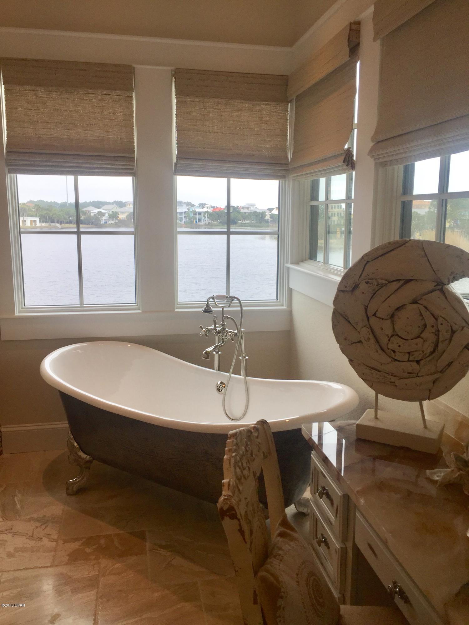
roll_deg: +0.3
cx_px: 234
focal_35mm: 29
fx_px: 524
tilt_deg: -8.0
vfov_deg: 61.7
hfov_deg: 48.2
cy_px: 312
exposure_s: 1/373
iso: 32
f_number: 2.2
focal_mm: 4.15
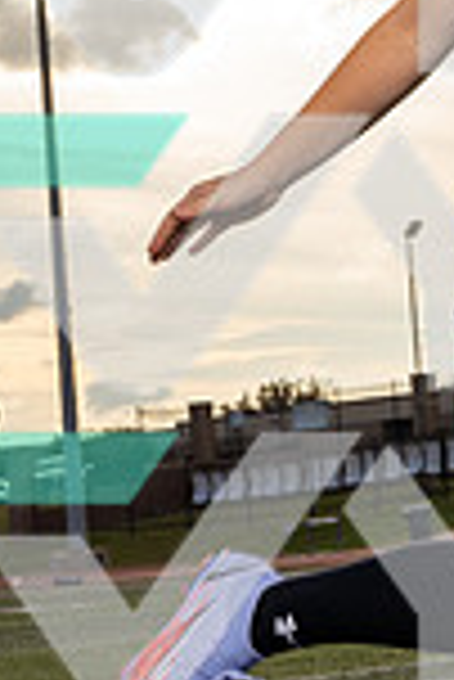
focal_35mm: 131
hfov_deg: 10.3
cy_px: 257
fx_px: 2472
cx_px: 580
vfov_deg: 15.6
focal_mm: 44
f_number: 13
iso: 250
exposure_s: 1/250
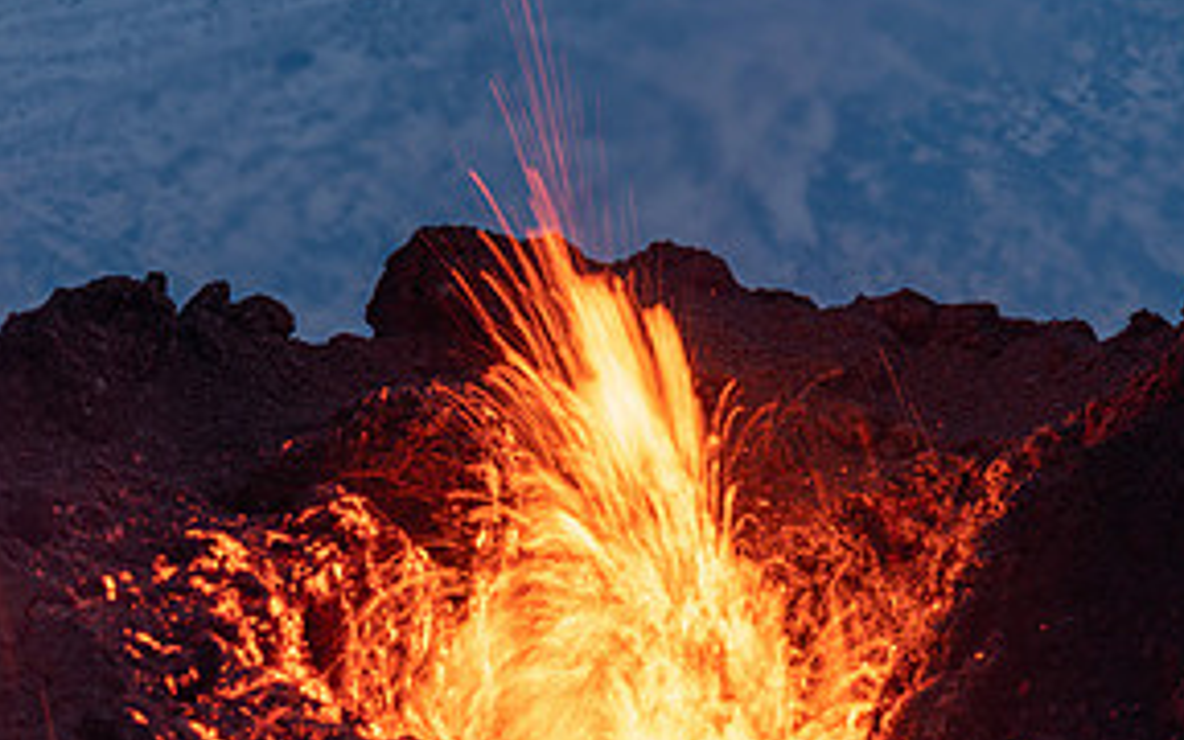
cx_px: 604
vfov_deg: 2.3
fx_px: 18425
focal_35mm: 571
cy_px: 802
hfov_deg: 3.7
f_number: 18
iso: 100
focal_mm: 358
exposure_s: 1/1.67
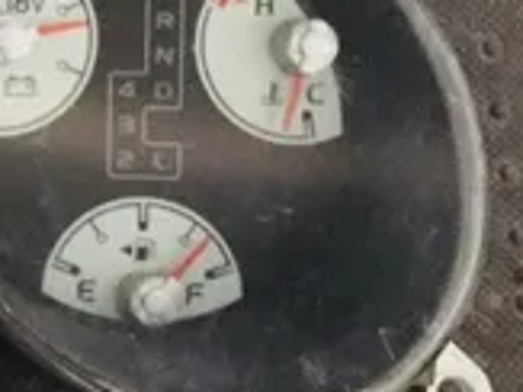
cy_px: 67
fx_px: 1721
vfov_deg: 12.9
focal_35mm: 114
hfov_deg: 14.6
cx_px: -484
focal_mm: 4.15
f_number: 2.2
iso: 640
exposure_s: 1/17
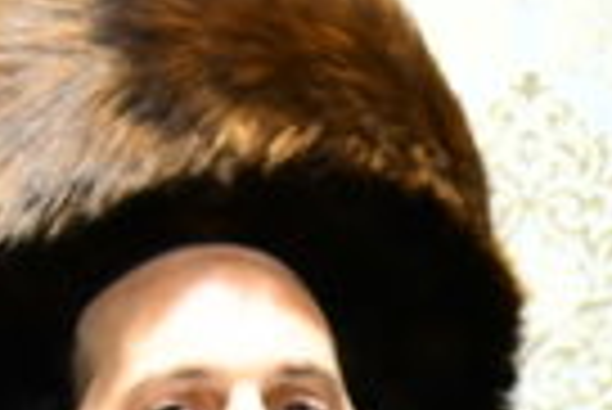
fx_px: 17443
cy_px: 1009
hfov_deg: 2.0
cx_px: 1580
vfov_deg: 1.3
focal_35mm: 1025
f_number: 5.6
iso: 4000
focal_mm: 155
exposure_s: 1/160
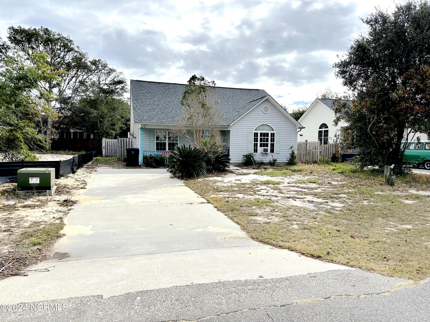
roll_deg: +0.4
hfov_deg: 71.6
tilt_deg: -2.6
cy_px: 161
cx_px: 215
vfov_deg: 56.8
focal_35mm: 24
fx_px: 298
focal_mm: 6.86
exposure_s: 1/5525
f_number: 1.78
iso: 80
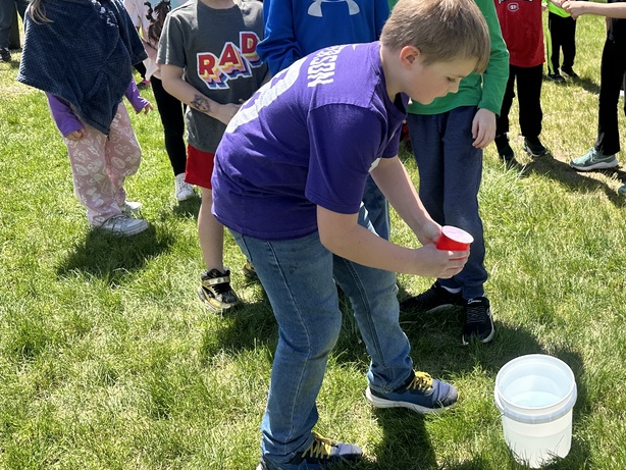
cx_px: 511
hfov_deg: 44.3
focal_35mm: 40
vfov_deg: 35.8
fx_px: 724
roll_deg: -0.1
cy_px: 172
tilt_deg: -16.8
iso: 80
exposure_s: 1/1751
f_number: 1.78
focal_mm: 6.86
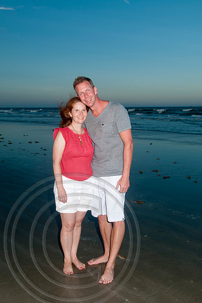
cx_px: 101
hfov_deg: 32.9
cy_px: 152
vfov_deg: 48.0
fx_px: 342
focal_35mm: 40
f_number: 8
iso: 100
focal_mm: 27
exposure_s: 1/125
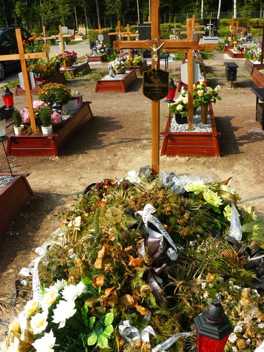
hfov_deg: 39.7
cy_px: 176
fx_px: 366
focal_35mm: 36
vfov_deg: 51.4
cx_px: 132
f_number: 5.6
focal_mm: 6
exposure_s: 1/250
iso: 100
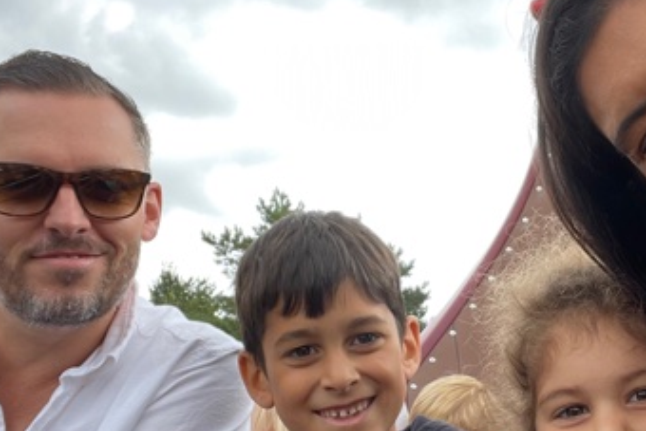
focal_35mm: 45
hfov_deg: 43.1
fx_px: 808
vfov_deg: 29.8
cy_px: 268
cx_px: 416
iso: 32
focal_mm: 2.71
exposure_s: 1/121
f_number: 2.2
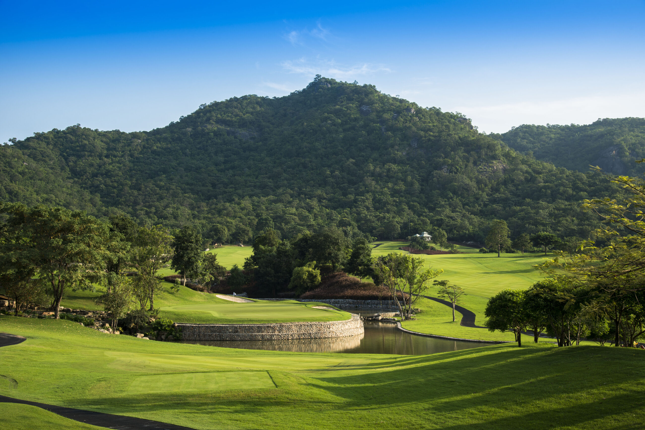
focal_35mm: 46
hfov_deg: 42.7
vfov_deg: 29.3
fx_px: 824
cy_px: 215
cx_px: 322
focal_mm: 46
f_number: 8
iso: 100
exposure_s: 1/125
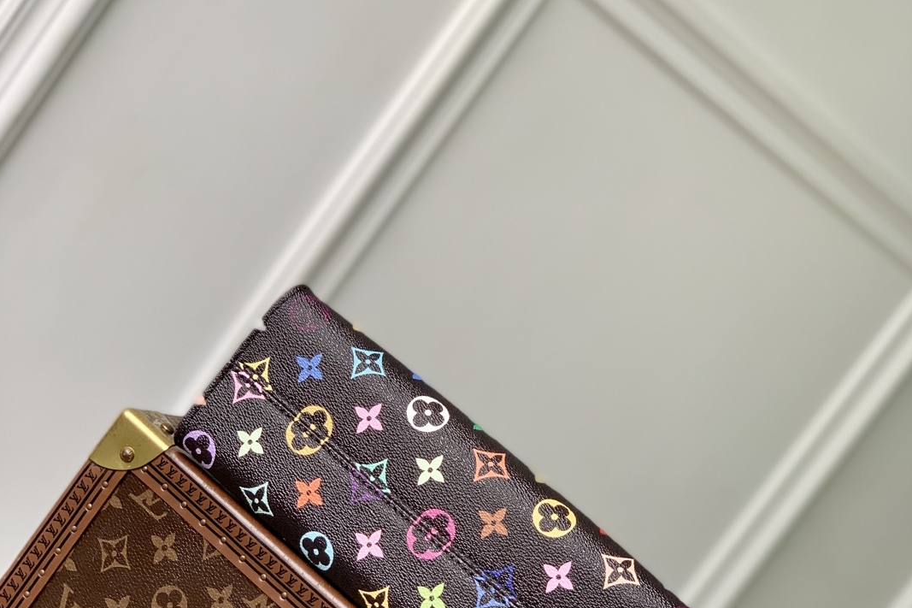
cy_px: 423
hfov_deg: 27.7
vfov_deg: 18.6
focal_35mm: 73
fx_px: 1849
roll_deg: -35.9
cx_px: 459
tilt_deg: -7.6
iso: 64
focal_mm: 6
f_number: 2.4
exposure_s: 1/122
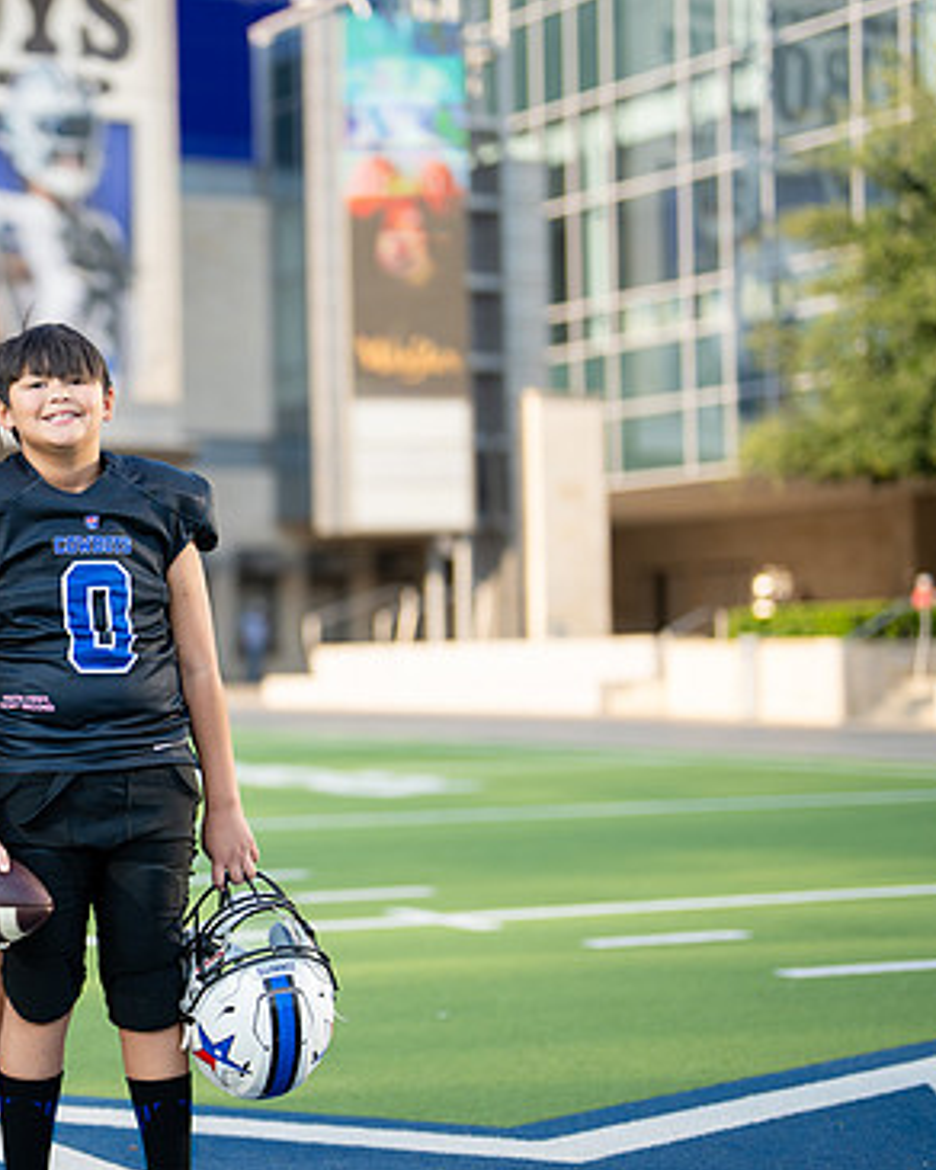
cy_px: 622
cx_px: 22
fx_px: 2874
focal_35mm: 83
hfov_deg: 18.1
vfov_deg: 23.0
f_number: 1.2
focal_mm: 50
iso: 100
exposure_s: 1/2500
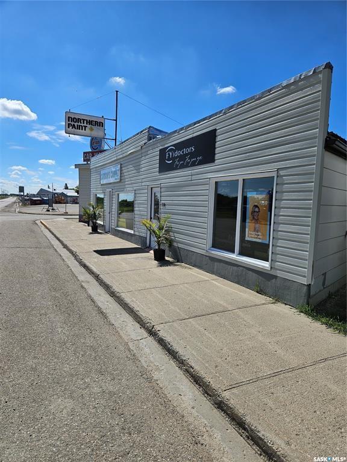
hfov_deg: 58.9
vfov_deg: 73.9
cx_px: 174
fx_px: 307
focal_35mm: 23
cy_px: 231
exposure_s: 1/3737
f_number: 1.8
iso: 25
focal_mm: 5.4
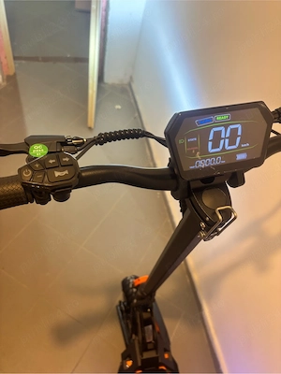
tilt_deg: -51.8
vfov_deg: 67.3
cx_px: 140
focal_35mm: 26
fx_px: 281
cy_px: 187
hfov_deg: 53.1
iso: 200
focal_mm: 5.96
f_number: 1.6
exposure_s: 1/50
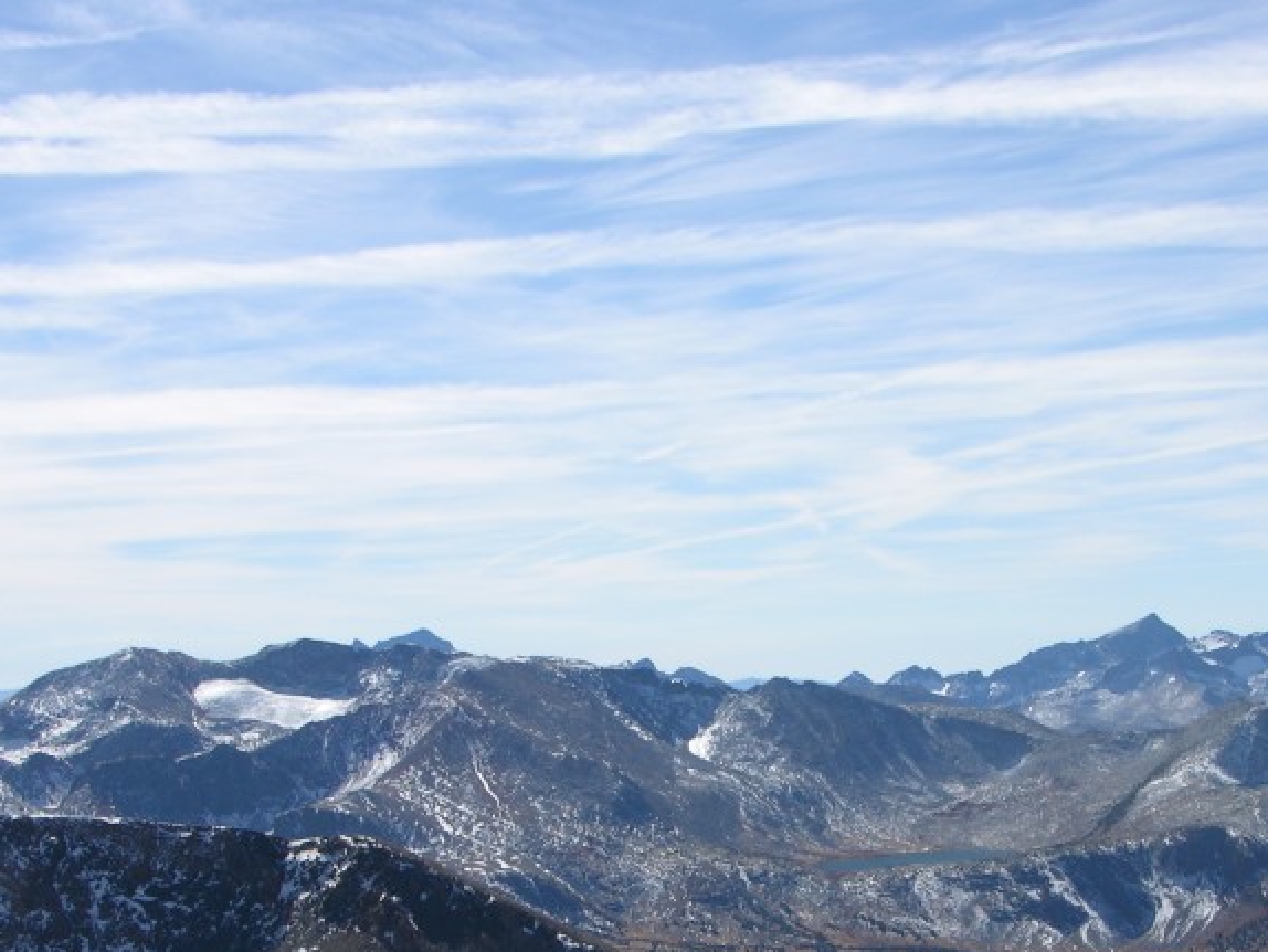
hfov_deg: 23.8
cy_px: 831
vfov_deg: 17.8
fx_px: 3005
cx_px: 764
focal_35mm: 82
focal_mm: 11.6
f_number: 7.5
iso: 50
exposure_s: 1/257
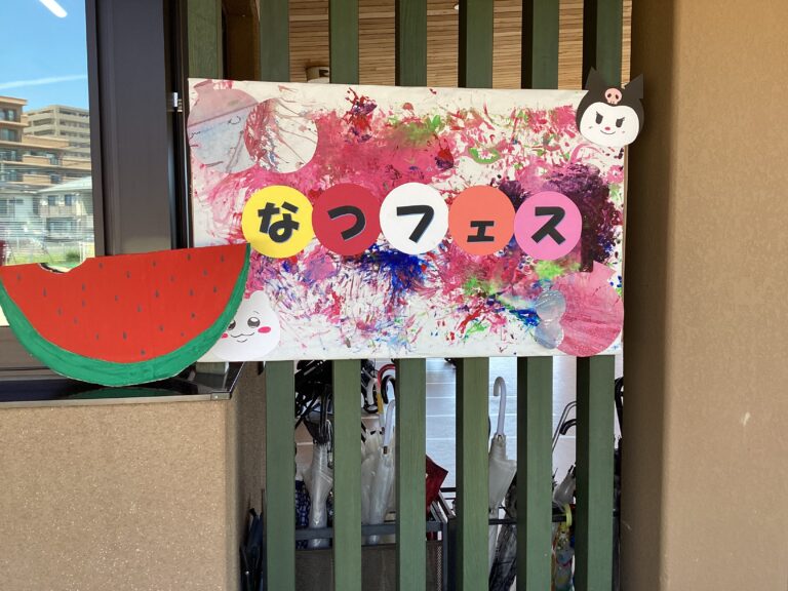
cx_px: 394
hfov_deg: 58.4
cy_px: 296
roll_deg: +0.8
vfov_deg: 45.4
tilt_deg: -4.9
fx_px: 706
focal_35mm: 31
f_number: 2.4
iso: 25
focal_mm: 3.3
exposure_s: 1/199
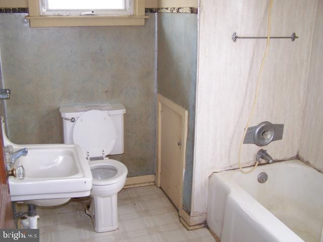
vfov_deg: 37.7
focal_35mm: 38
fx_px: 355
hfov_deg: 49.0
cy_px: 121
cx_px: 162
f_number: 2.8
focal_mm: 6.3
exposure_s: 1/60
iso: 160
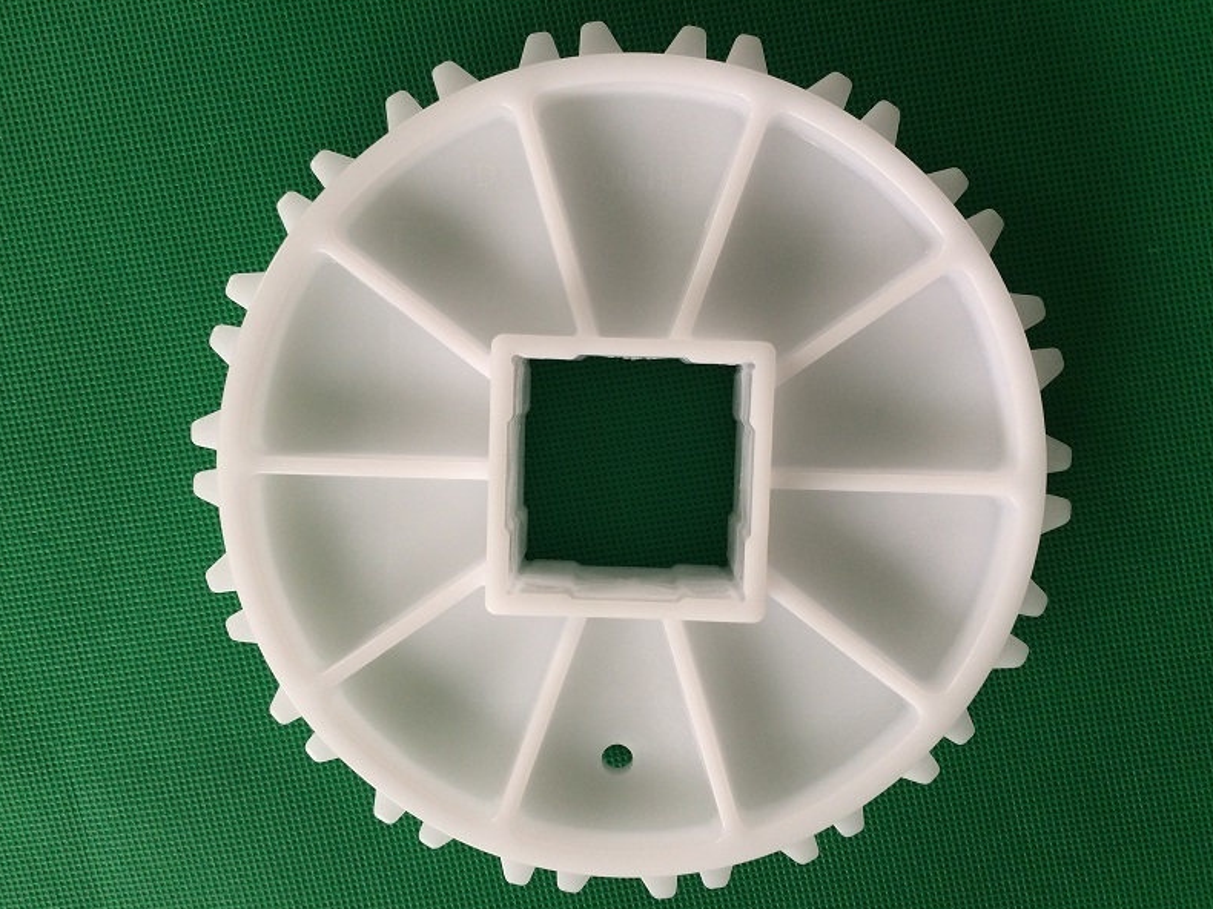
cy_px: 453
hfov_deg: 58.4
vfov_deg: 45.4
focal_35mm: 31
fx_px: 1086
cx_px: 620
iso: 64
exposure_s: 1/100
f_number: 2.2
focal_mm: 4.12
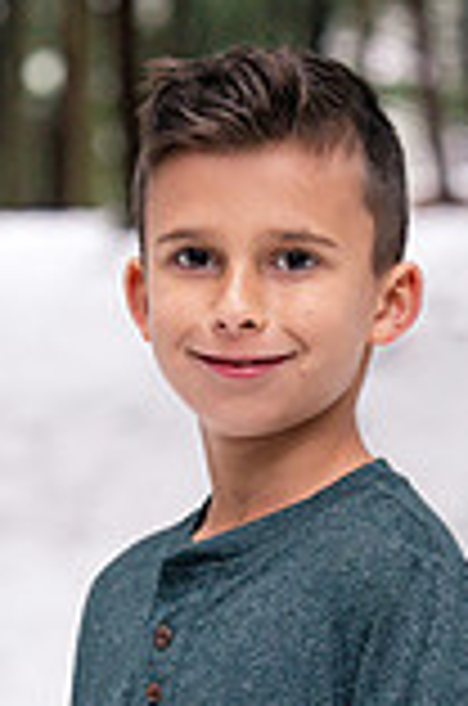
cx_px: 274
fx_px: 3937
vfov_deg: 10.2
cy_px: 598
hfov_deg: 6.8
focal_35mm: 201
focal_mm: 70
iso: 1600
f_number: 3.2
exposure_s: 1/250
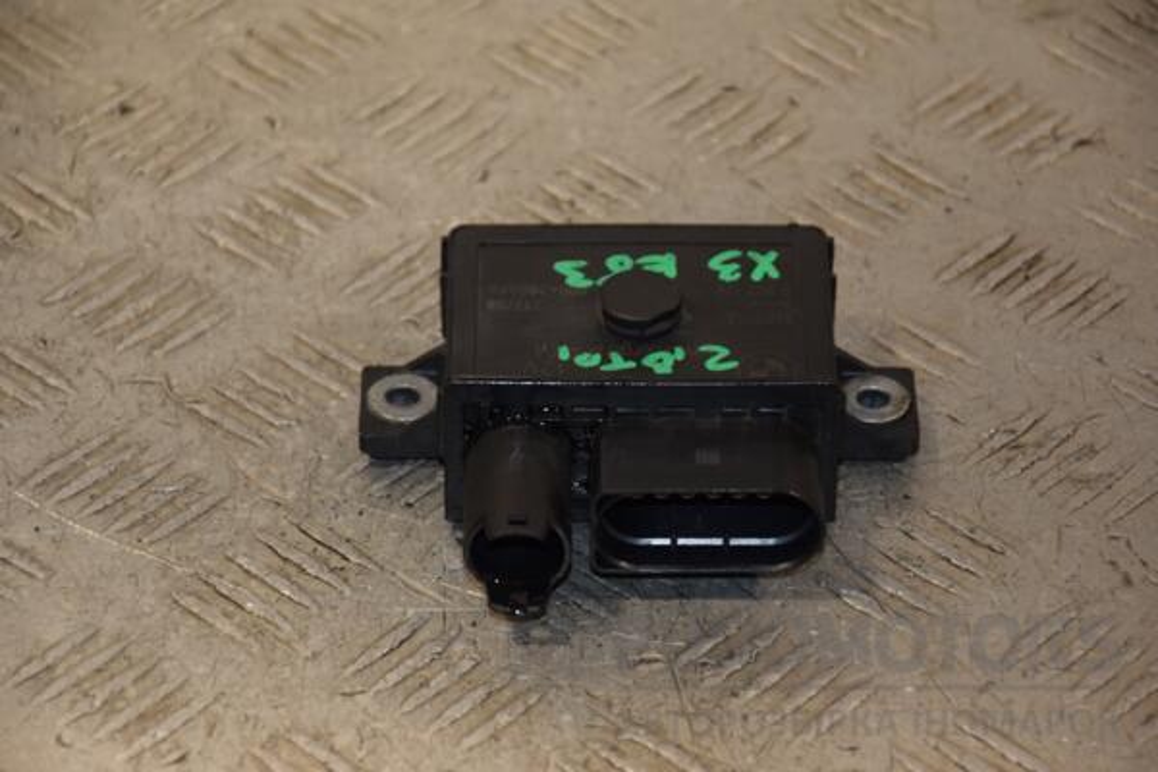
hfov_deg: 13.0
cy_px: 386
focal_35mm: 158
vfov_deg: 8.7
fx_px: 5066
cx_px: 579
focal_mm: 105
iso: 800
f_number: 5.6
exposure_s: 1/200
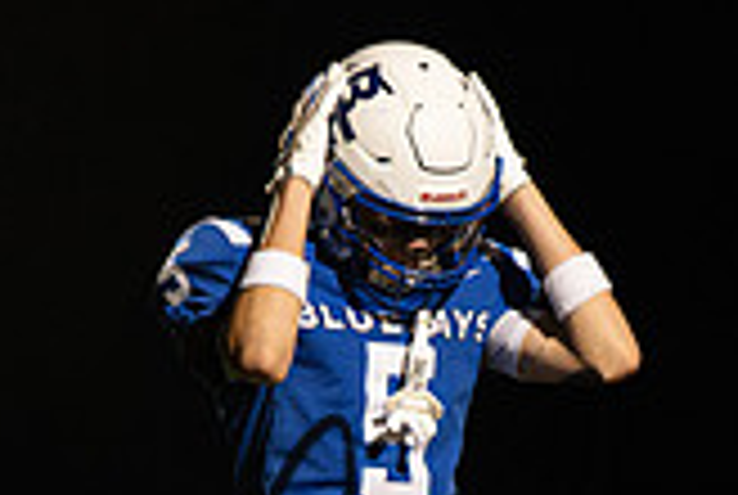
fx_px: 7763
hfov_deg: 5.4
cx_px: 408
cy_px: 642
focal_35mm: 378
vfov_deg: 3.6
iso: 3200
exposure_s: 1/1250
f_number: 3.2
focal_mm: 86
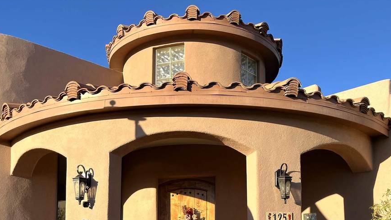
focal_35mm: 42
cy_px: 215
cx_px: 198
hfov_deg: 48.3
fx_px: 436
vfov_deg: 27.0
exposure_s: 1/2062
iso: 50
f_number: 1.6
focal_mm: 5.1
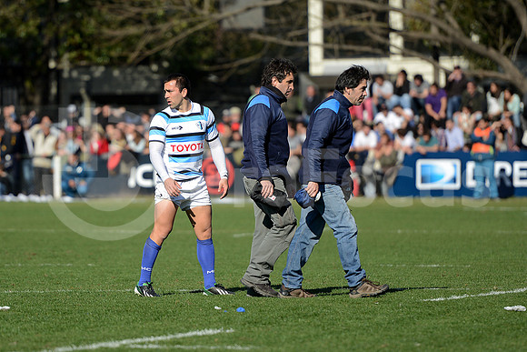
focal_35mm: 200
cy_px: 176
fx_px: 2928
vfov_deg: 6.9
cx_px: 264
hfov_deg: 10.3
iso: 250
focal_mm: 200
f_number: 2.8
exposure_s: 1/2500
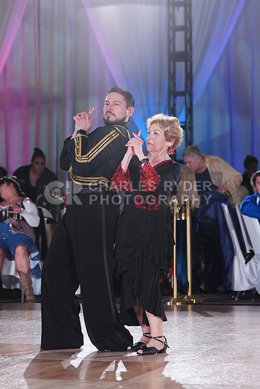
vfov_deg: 15.4
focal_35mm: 133
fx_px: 1440
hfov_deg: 10.3
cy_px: 194
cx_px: 130
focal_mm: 133
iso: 2500
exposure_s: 1/400
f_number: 4
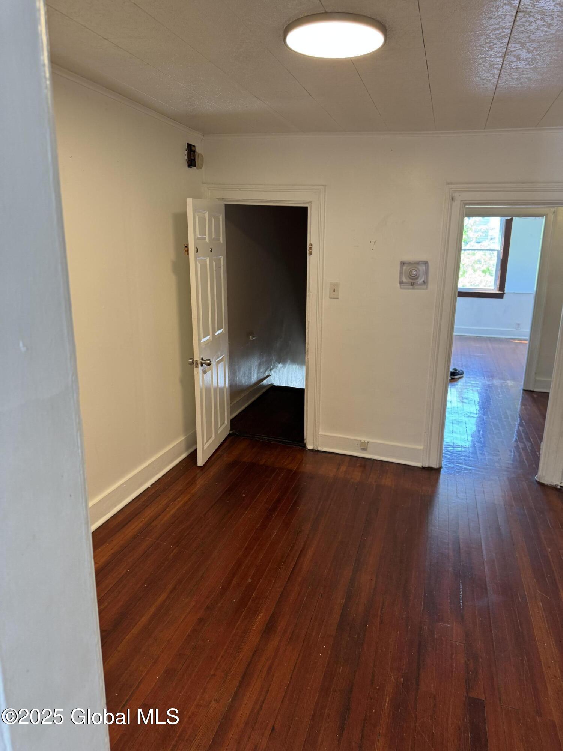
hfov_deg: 56.8
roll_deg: +0.6
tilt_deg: -14.1
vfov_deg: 71.6
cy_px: 376
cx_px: 282
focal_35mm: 24
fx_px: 520
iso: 160
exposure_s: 1/60
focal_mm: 6.76
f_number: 1.78
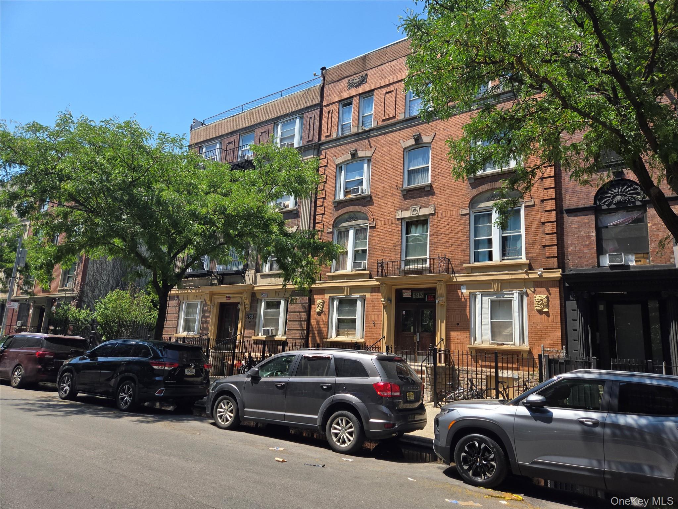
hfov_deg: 73.9
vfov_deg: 58.9
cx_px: 339
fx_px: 450
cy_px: 254
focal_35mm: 23
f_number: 1.8
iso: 25
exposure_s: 1/1195
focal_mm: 5.4
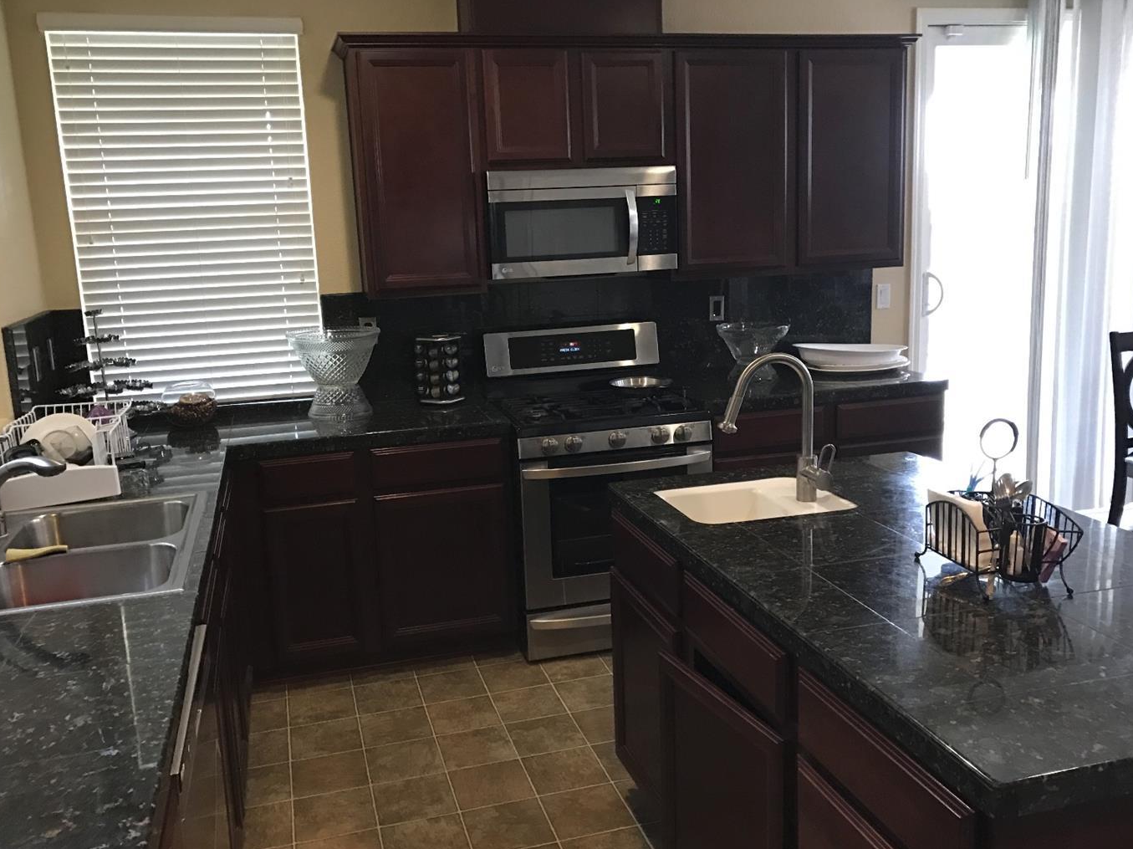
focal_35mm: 31
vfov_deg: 45.4
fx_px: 1014
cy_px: 426
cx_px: 566
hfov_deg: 58.4
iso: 100
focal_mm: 3.99
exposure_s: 1/12
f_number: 1.8
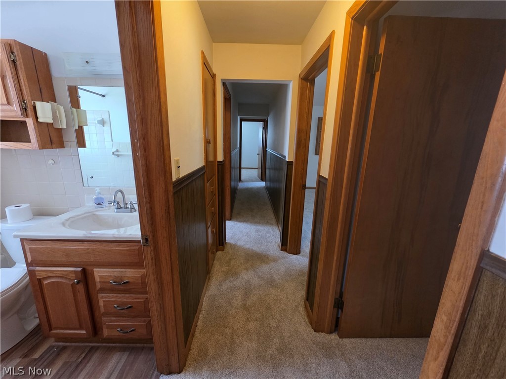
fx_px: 190
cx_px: 253
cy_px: 190
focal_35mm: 13
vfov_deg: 89.9
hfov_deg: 106.2
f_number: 1.9
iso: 500
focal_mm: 2.2
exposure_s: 1/60
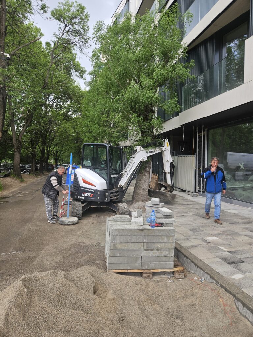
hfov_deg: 58.9
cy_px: 168
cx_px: 126
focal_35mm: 23
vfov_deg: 73.9
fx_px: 224
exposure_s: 1/127
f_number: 1.8
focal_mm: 5.4
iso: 25
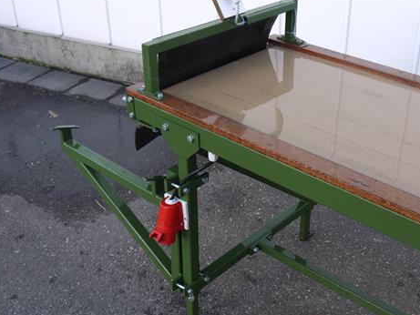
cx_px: 266
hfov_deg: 37.9
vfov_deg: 29.1
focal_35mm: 50
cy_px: 147
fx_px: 607
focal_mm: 18
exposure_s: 1/125
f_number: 4.5
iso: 100
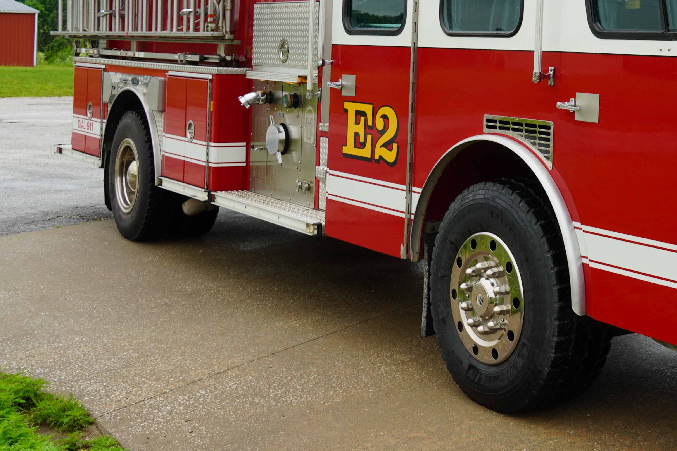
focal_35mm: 61
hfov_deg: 30.9
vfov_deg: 21.9
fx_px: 1146
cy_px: 76
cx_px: 651
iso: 100
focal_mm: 21
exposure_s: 1/100
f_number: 6.3
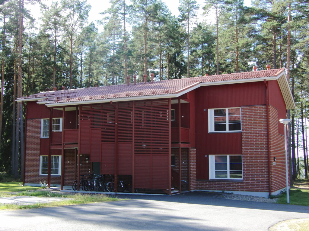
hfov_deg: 42.1
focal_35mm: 45
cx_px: 154
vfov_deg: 32.2
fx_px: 402
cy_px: 116
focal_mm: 7.9
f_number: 3.2
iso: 100
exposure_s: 1/200
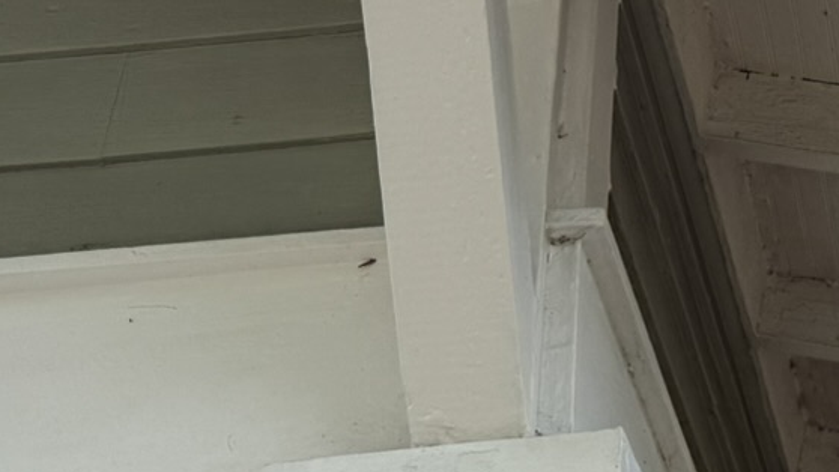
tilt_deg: +43.6
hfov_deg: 20.8
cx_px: 995
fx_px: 2136
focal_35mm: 96
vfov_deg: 11.4
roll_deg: +7.0
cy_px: -481
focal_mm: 6.76
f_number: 1.78
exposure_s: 1/1618
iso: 80
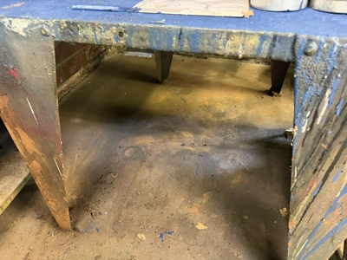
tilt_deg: -39.0
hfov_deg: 71.6
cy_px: 130
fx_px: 241
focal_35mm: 24
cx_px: 174
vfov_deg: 56.8
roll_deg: +0.9
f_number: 1.78
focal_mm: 6.76
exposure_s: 1/40
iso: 800
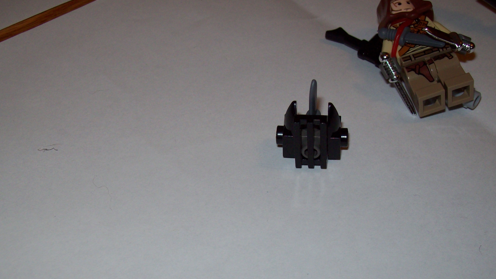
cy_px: 182
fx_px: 723
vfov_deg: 21.8
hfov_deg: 37.8
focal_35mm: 55
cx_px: 246
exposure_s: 1/73.6
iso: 80
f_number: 3
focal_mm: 7.6
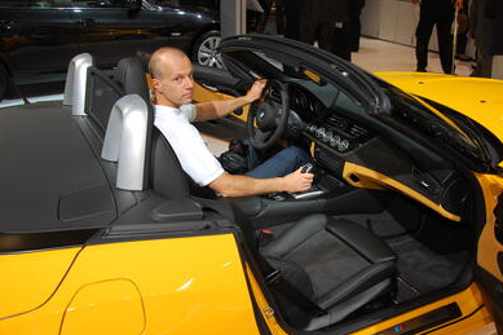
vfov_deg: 35.9
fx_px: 517
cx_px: 255
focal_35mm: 37
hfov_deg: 51.9
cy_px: 164
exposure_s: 1/100
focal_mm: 24
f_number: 5
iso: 200
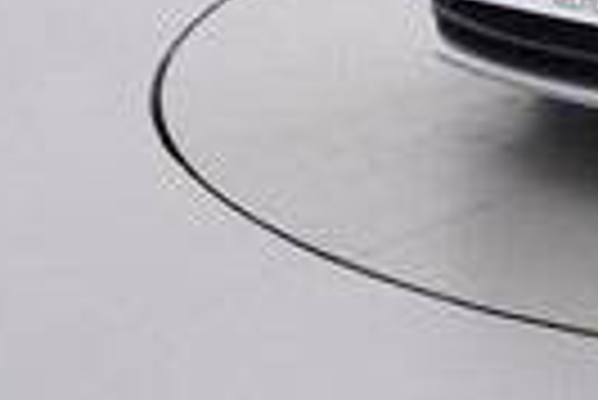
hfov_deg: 18.1
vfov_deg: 13.9
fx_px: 1548
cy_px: -173
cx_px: 1027
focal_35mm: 93
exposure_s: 1/80
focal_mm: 15
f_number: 5
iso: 200
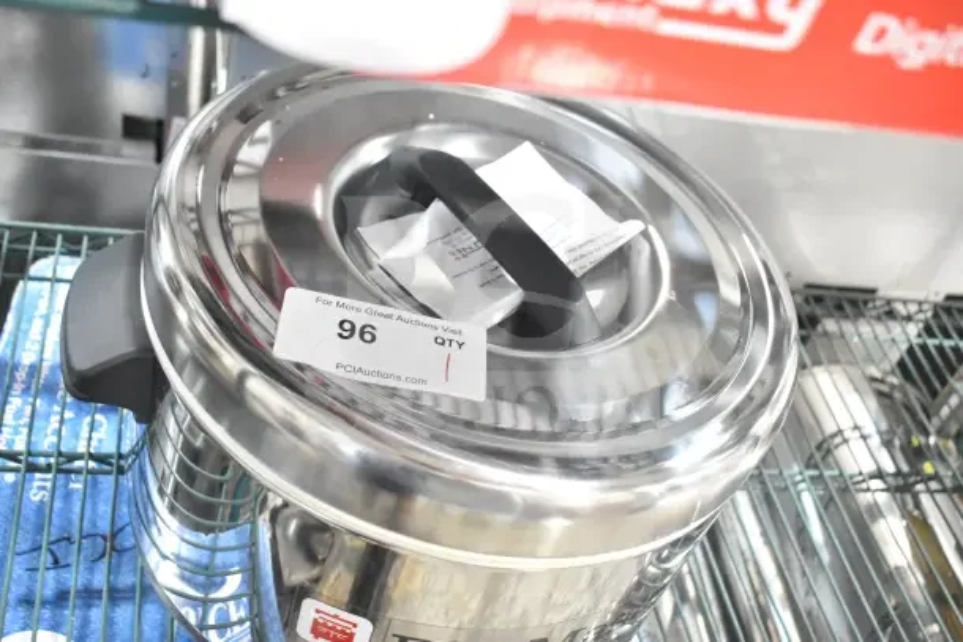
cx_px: 482
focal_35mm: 40
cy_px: 321
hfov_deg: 47.9
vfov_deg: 33.0
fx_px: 1084
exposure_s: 1/40
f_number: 4
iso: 2200
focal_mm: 27
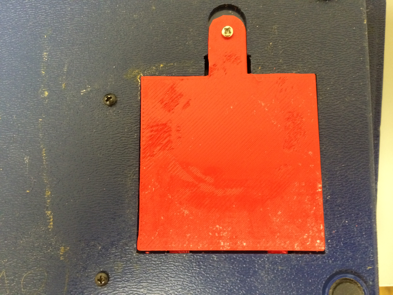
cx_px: 196
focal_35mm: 30
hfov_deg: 60.0
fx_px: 341
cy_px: 148
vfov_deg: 46.8
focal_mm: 4.12
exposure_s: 1/20
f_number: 2.2
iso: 320
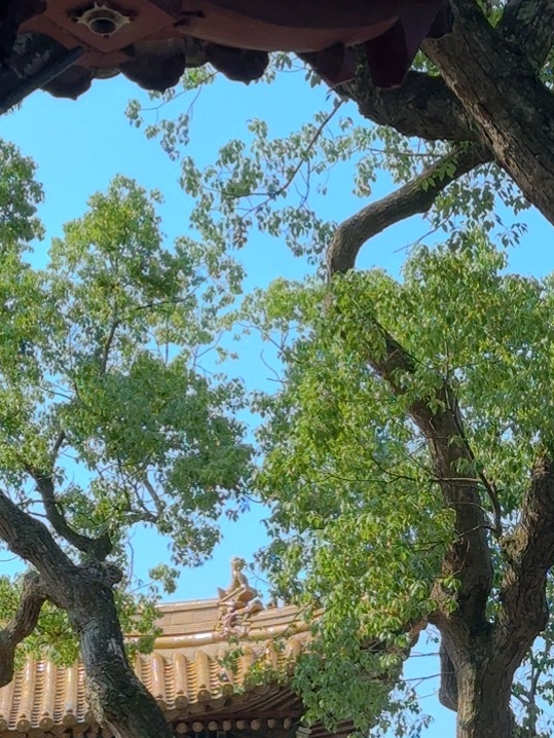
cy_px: 561
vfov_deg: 15.4
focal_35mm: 127
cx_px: 525
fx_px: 2708
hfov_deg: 11.6
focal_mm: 6.76
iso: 64
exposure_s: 1/1637
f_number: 1.78
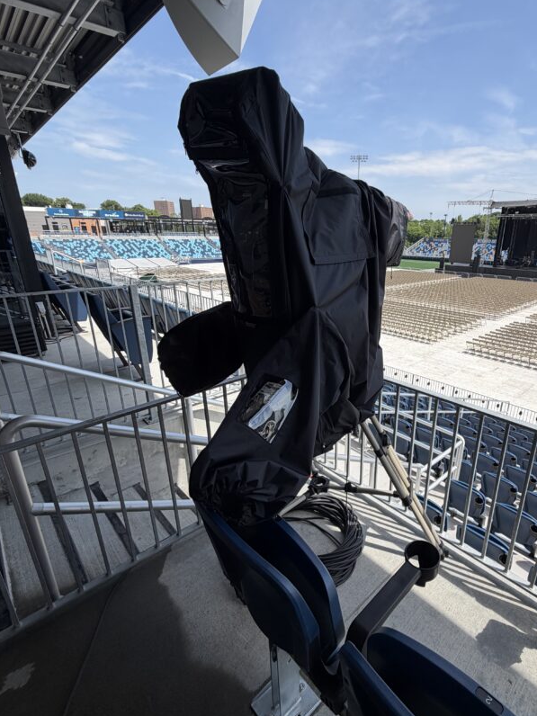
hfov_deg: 70.7
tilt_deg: -19.1
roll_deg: -1.7
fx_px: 372
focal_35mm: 18
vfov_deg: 87.7
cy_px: 366
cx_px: 328
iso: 25
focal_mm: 2.22
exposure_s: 1/770
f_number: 2.2
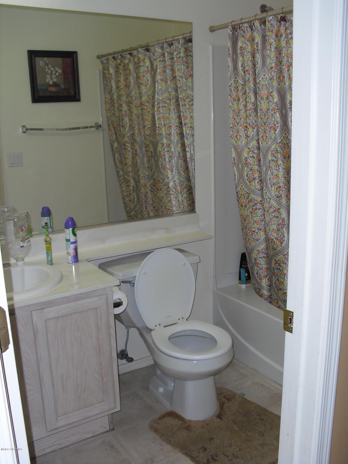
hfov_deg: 39.7
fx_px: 483
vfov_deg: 51.4
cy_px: 232
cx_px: 174
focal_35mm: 36
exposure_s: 1/60
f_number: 3.1
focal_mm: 6.3
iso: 100
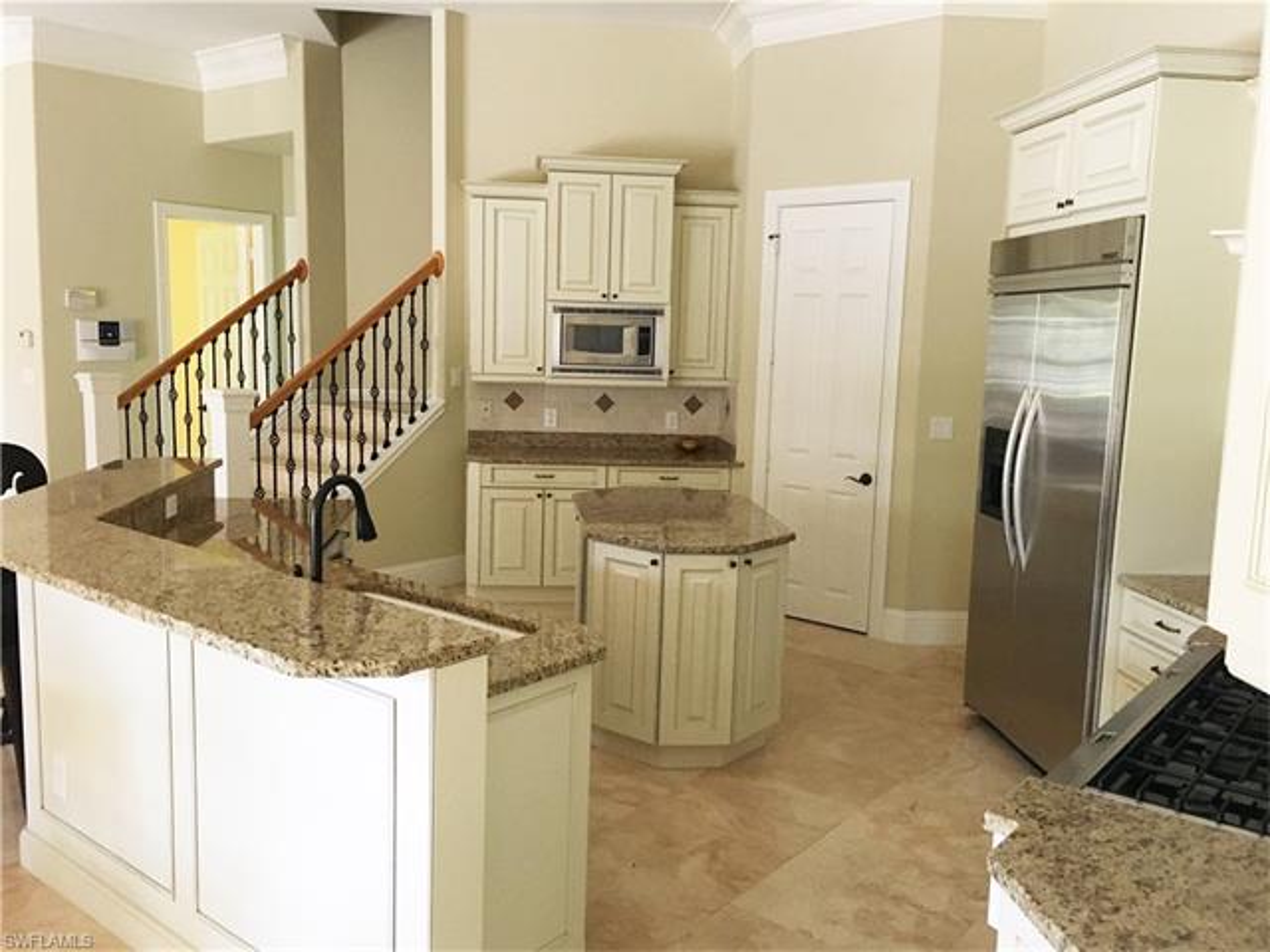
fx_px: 1064
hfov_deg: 61.7
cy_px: 476
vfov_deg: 48.2
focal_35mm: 29
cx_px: 635
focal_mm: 4.15
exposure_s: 1/30
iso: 200
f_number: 2.2
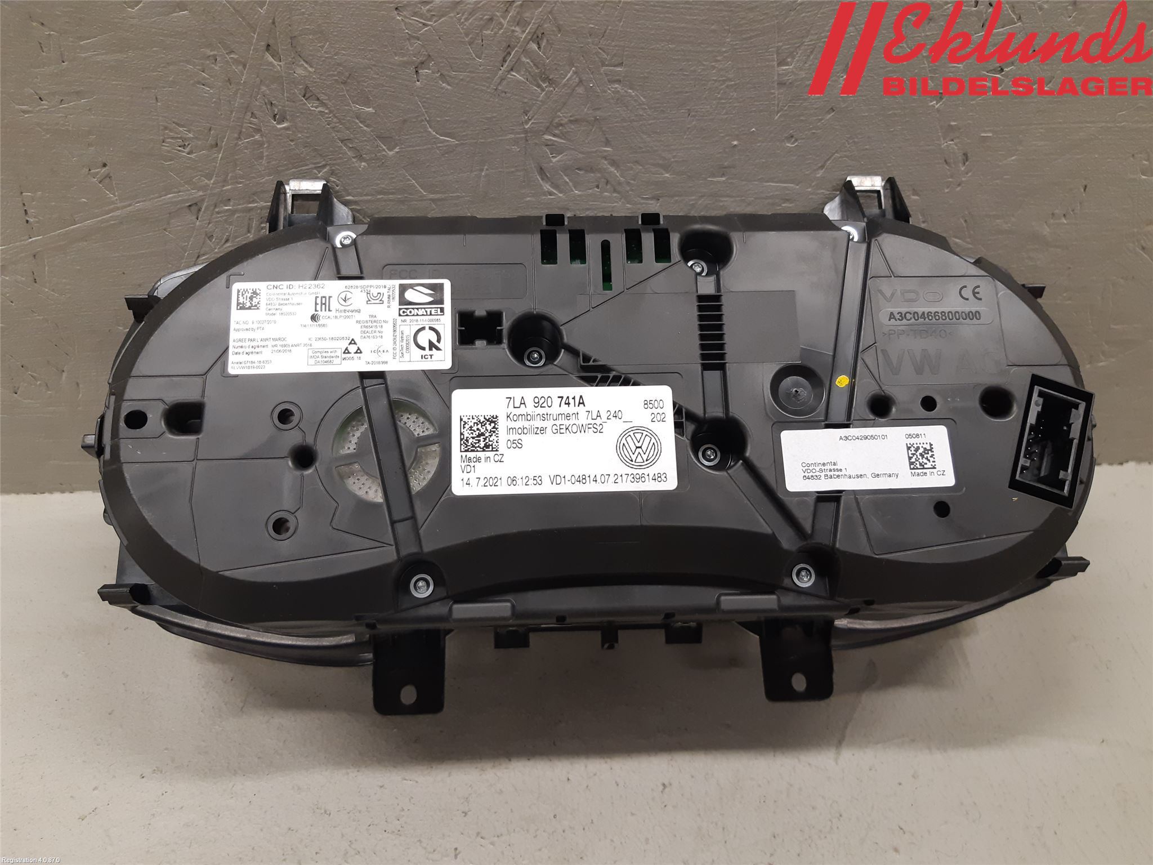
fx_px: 866
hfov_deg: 67.3
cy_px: 432
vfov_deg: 53.1
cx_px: 576
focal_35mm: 26
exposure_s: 1/50
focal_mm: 3.93
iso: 125
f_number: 1.7
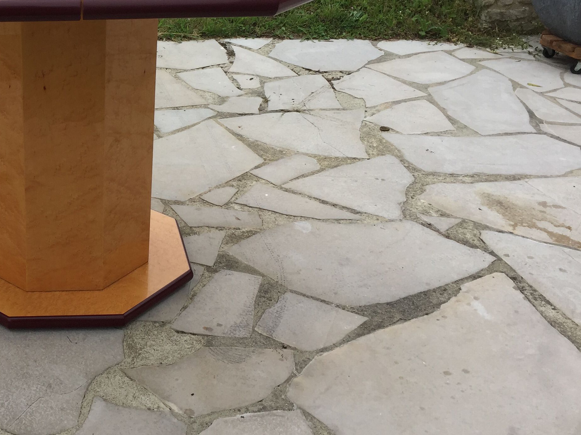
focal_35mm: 51
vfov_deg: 28.3
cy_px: 132
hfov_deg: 35.5
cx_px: 71
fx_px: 856
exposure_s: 1/1199
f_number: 2.2
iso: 32
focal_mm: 4.15
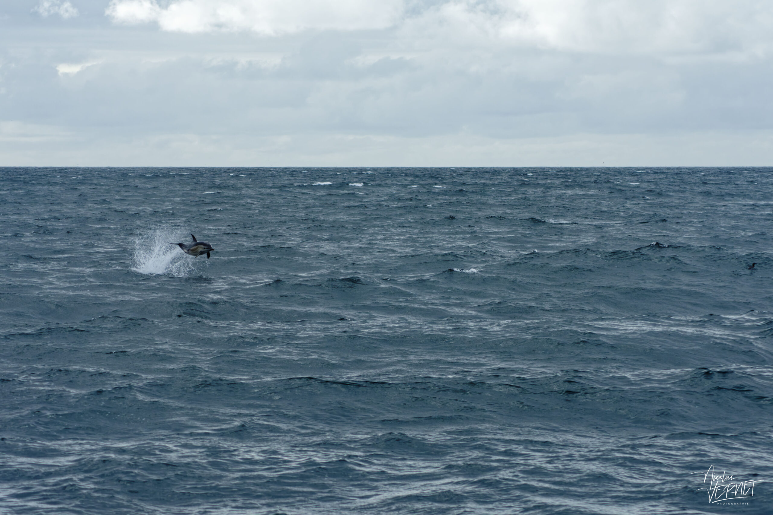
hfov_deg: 13.7
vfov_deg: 9.1
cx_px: 386
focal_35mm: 150
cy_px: 258
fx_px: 3221
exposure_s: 1/1000
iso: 800
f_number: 8
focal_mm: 100
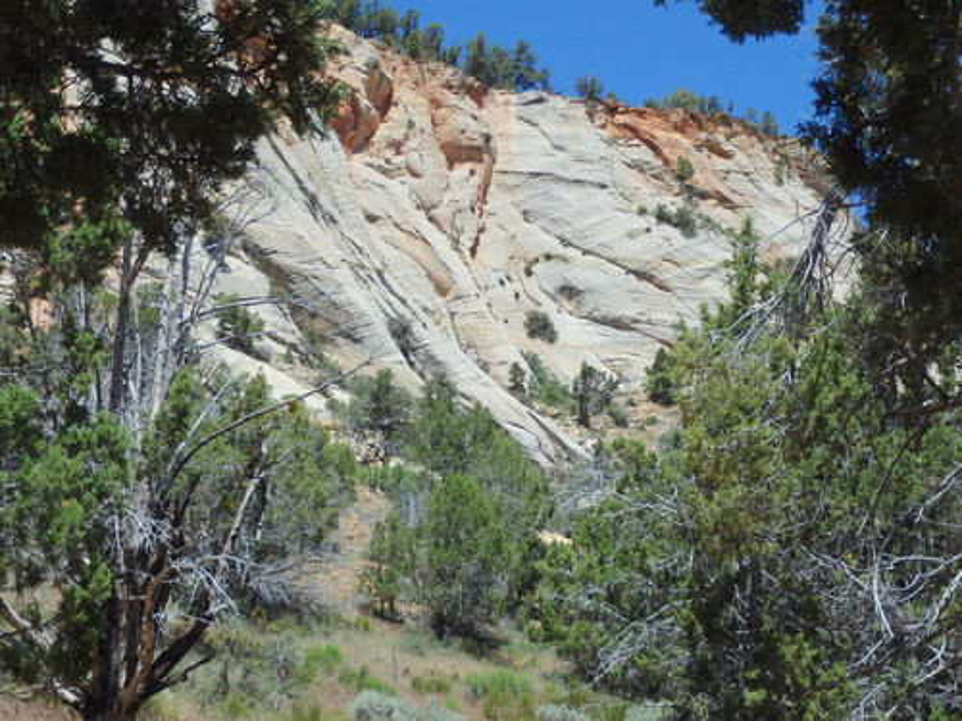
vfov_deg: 26.1
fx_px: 1556
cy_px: 360
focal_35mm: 56
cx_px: 481
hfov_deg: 34.3
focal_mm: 10
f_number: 14
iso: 160
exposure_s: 1/100
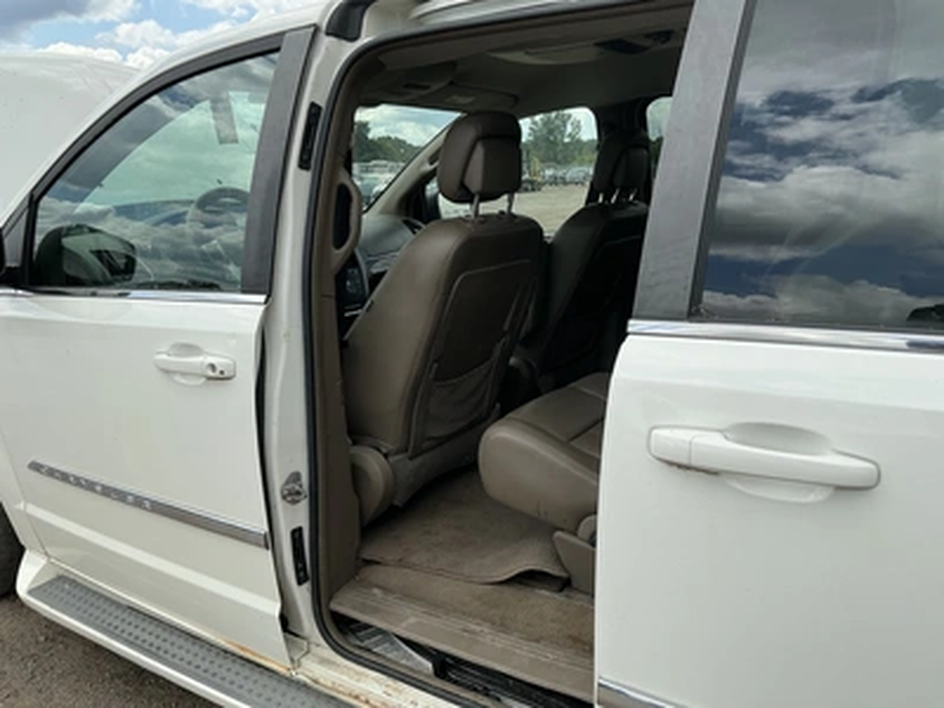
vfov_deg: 49.7
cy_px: 354
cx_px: 472
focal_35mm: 28
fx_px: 764
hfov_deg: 63.4
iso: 25
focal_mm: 3
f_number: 1.8
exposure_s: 1/1098
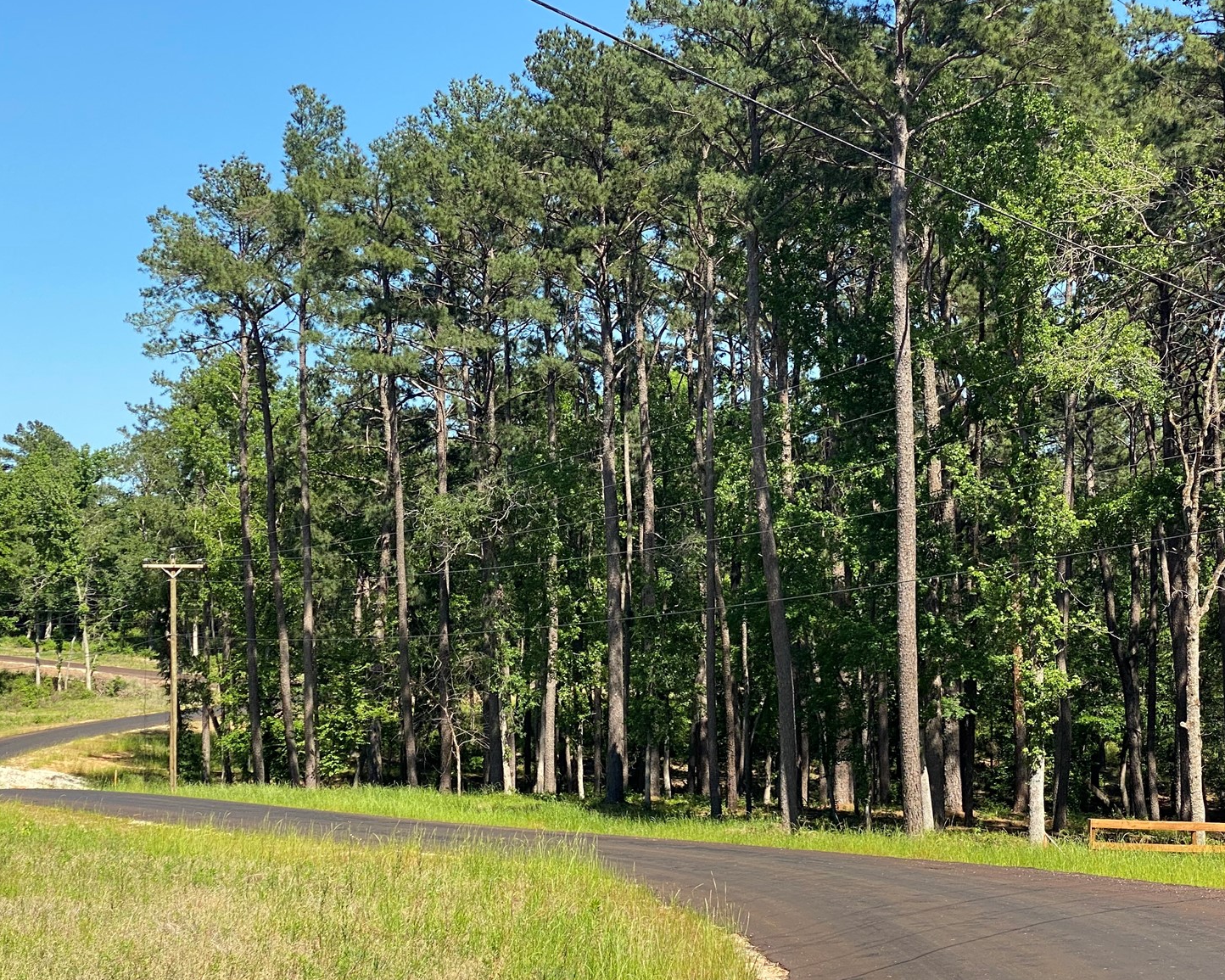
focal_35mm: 72
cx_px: 568
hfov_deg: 26.4
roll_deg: +0.8
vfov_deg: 21.2
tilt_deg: +2.4
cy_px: 567
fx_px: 2610
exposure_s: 1/856
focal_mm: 6
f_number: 2
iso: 20
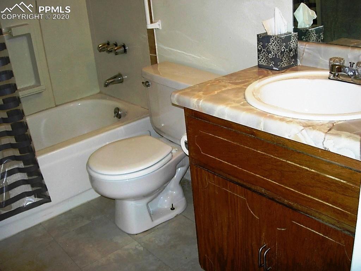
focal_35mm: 38
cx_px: 180
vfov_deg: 37.7
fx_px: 396
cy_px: 136
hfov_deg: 49.0
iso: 79
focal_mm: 7.8
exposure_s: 1/64
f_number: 2.8
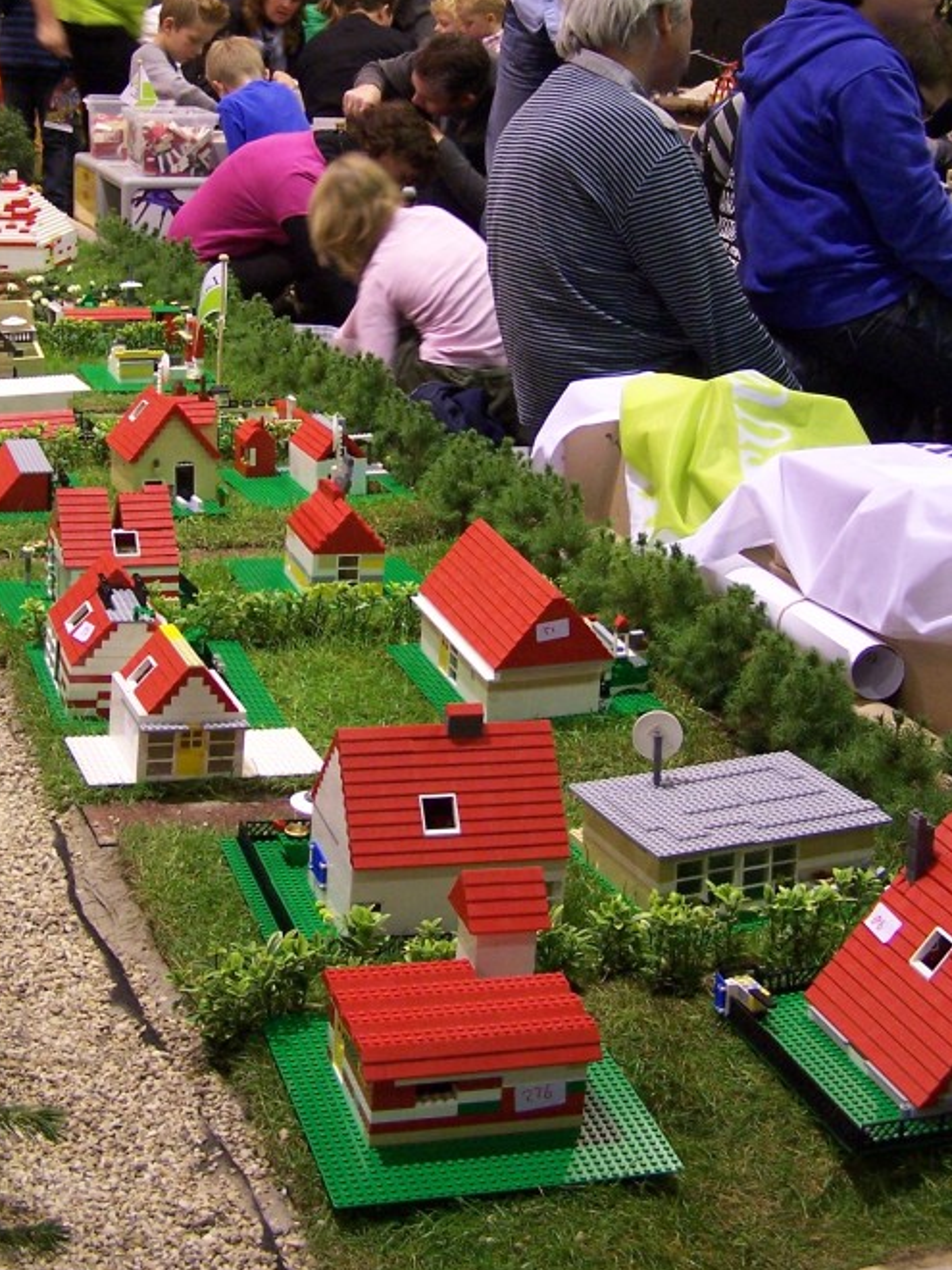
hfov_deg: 24.8
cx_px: 369
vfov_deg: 32.4
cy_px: 419
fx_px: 2163
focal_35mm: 59
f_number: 2.8
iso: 140
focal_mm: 6.3
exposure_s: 1/8
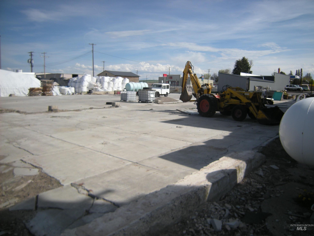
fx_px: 254
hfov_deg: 63.4
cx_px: 157
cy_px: 118
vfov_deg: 49.7
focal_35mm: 28
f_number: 5.6
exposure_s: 1/448
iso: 64
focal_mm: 4.7
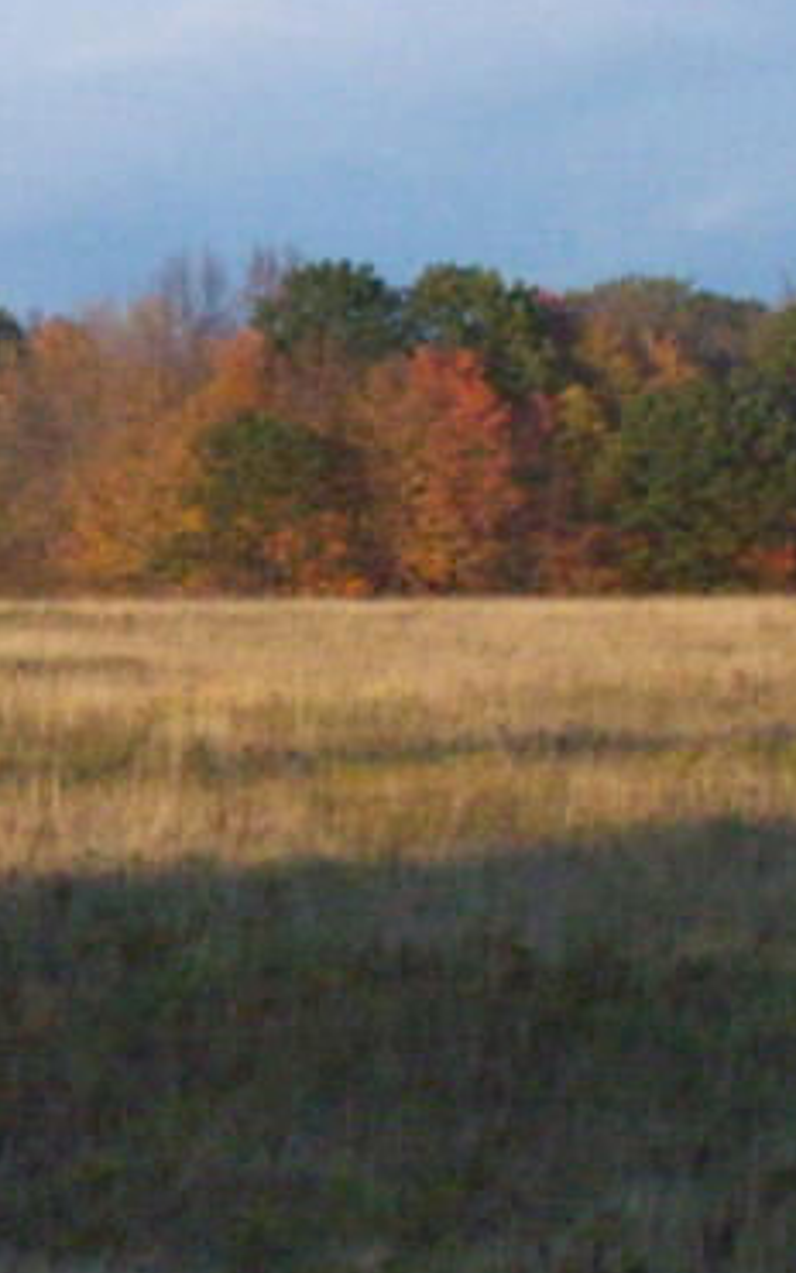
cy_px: 367
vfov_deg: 11.2
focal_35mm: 187
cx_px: -202
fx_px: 6488
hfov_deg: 7.0
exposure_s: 1/640
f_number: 6.3
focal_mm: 10.7
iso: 400
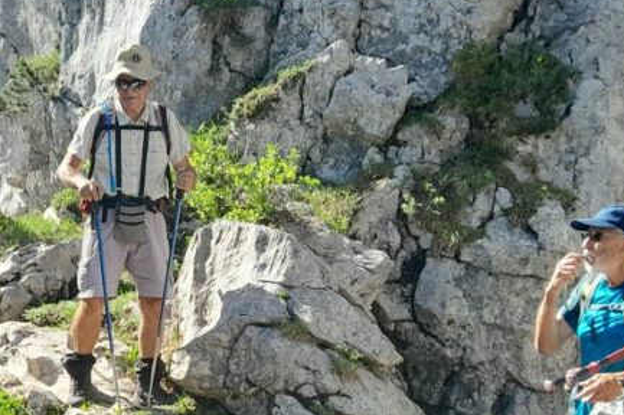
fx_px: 1108
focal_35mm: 64
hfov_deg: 29.1
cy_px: 349
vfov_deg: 20.9
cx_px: -23
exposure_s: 1/134
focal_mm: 3.98
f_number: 1.8
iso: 40
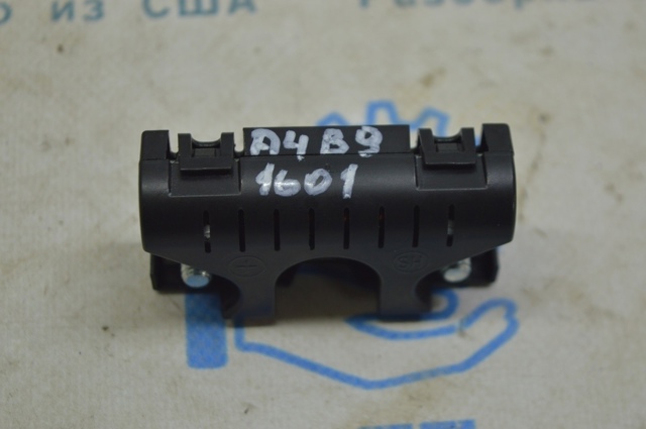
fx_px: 1479
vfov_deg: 16.5
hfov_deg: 24.6
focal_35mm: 82
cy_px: 214
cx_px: 323
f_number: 5.6
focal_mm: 55
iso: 400
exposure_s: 1/40
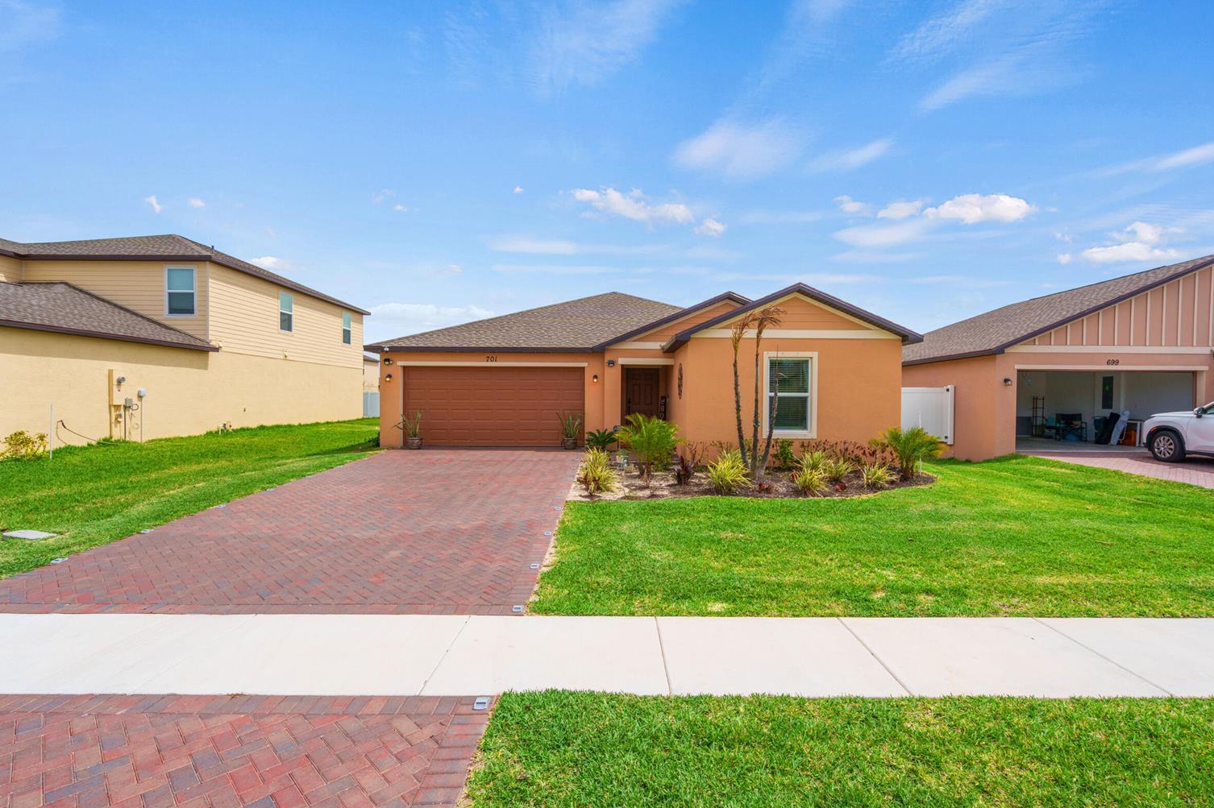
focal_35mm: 17
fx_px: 573
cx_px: 619
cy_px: 417
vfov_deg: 70.4
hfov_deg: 93.3
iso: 100
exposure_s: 1/400
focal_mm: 16
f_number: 10
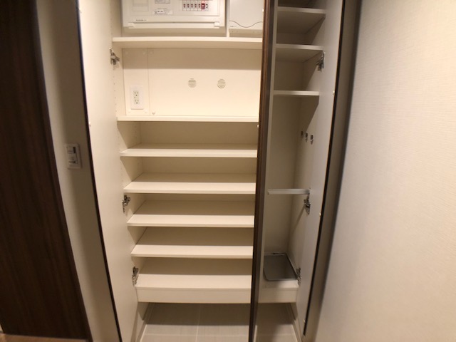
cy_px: 171
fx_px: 369
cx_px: 228
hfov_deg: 63.4
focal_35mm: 28
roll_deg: -1.0
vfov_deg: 49.7
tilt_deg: -15.5
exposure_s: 1/17
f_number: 1.8
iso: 100
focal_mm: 3.99
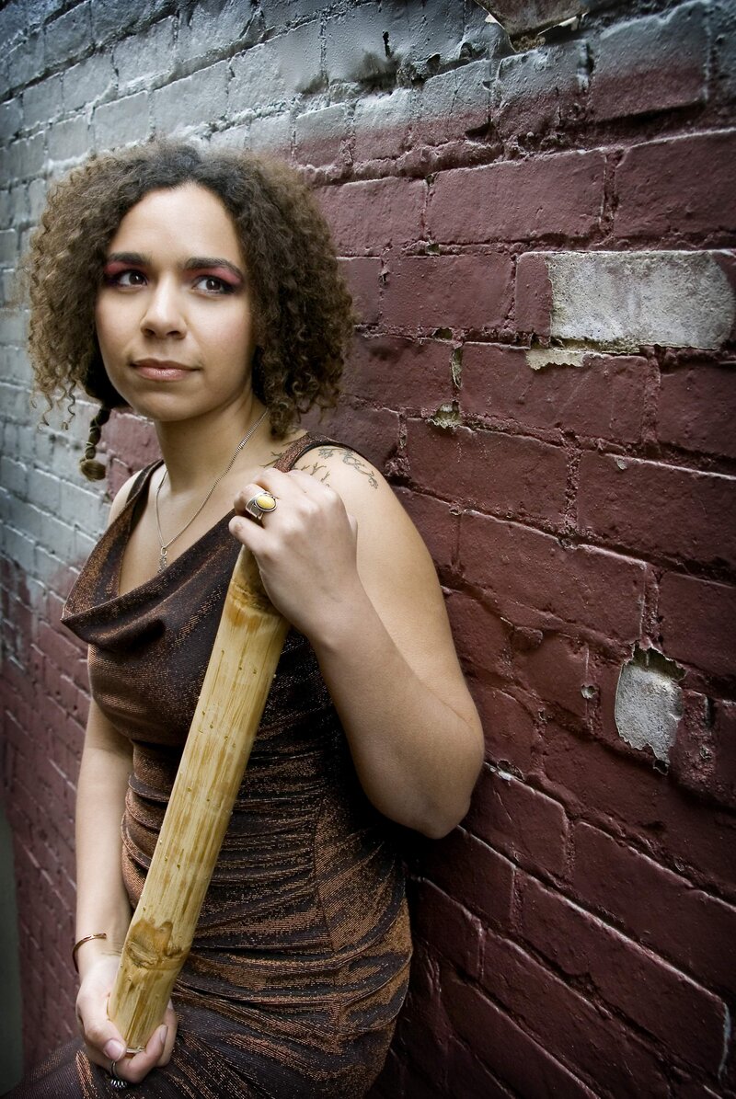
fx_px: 1101
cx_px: 368
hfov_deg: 37.0
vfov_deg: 53.1
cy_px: 550
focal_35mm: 36
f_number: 5.6
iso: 100
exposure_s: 1/60
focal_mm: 24
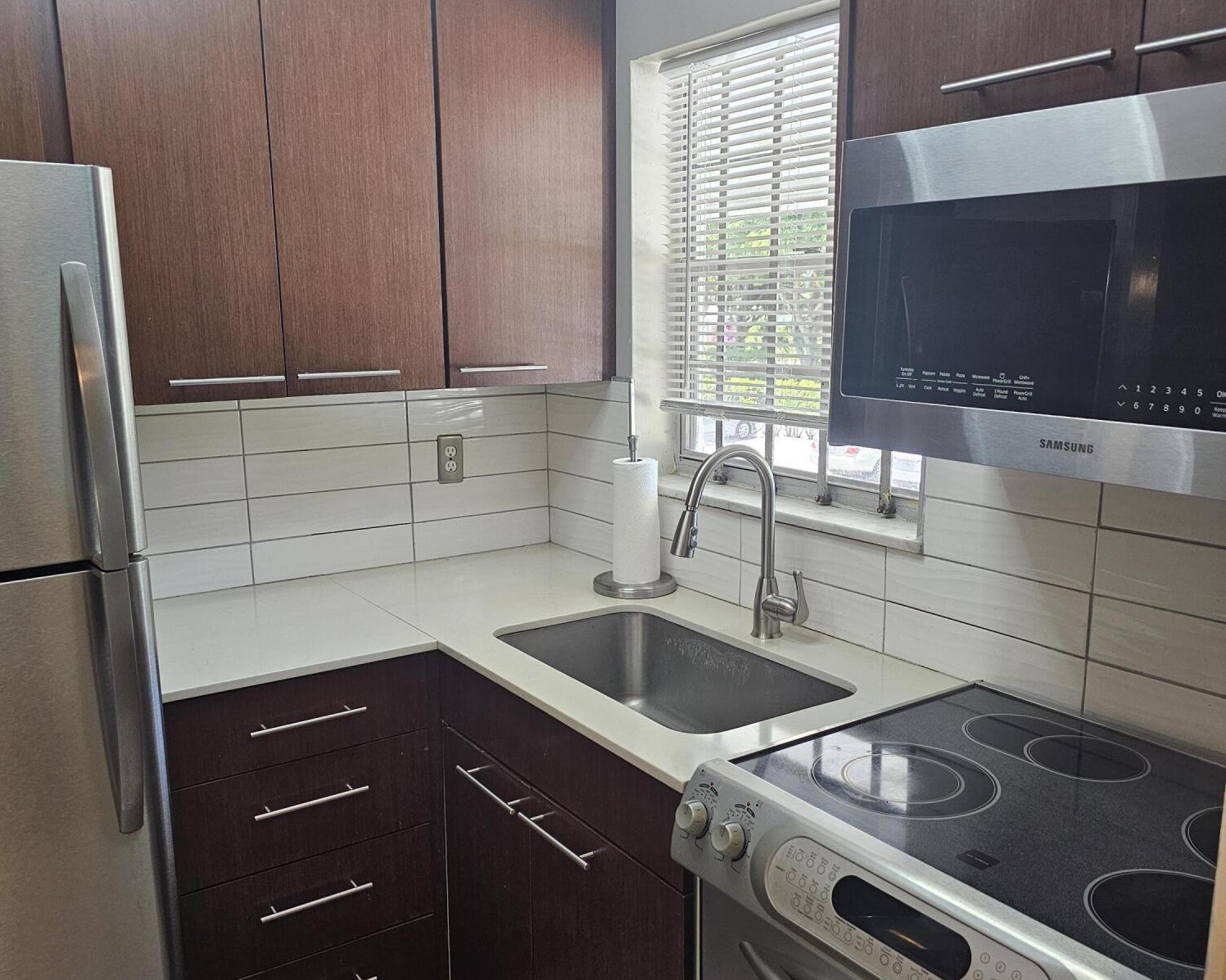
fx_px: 1088
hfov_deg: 58.8
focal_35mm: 30
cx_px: 613
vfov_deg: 48.5
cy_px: 526
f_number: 1.7
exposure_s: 1/240
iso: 320
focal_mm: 6.3
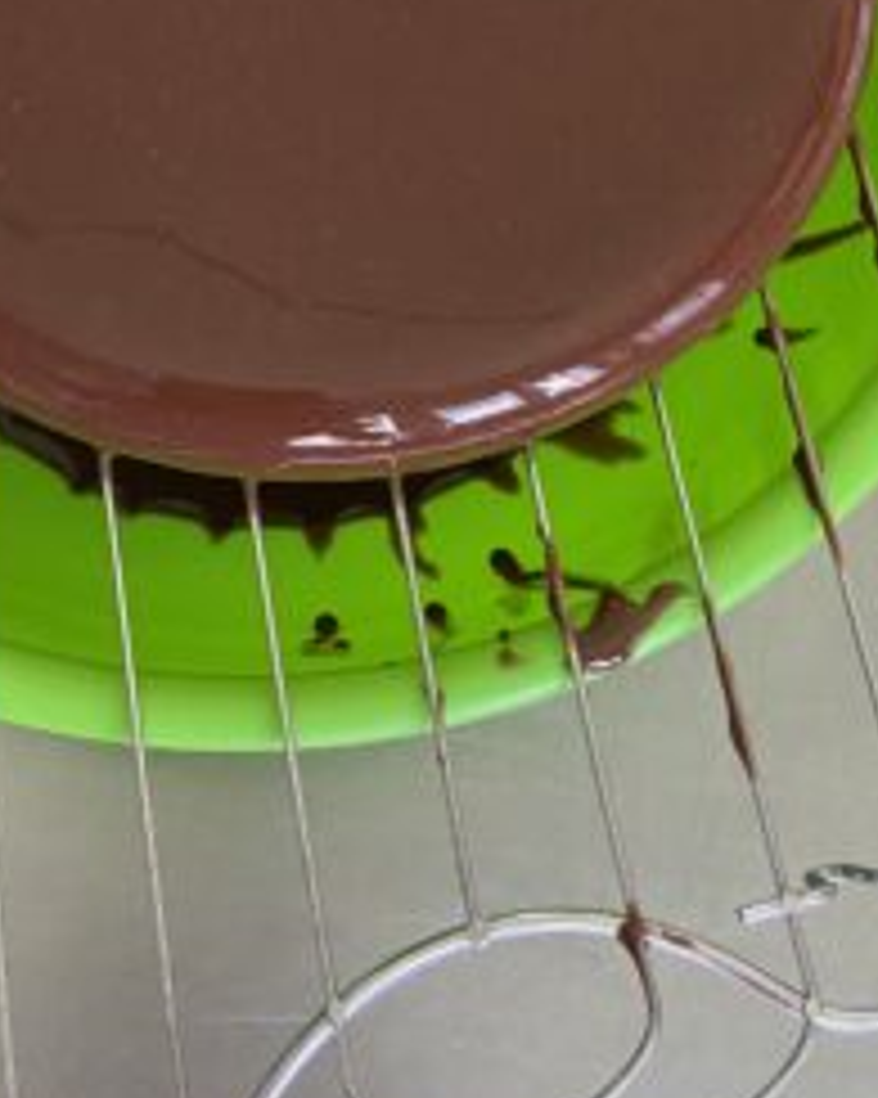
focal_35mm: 52
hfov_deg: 29.1
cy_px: 194
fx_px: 1690
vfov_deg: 34.7
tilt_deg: -69.1
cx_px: 353
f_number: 1.8
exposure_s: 1/60
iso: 400
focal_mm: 4.25
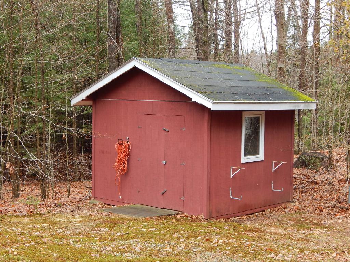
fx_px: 617
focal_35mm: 61
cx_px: 175
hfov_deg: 31.7
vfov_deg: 24.0
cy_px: 131
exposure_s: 1/100
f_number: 4
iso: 125
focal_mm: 10.9
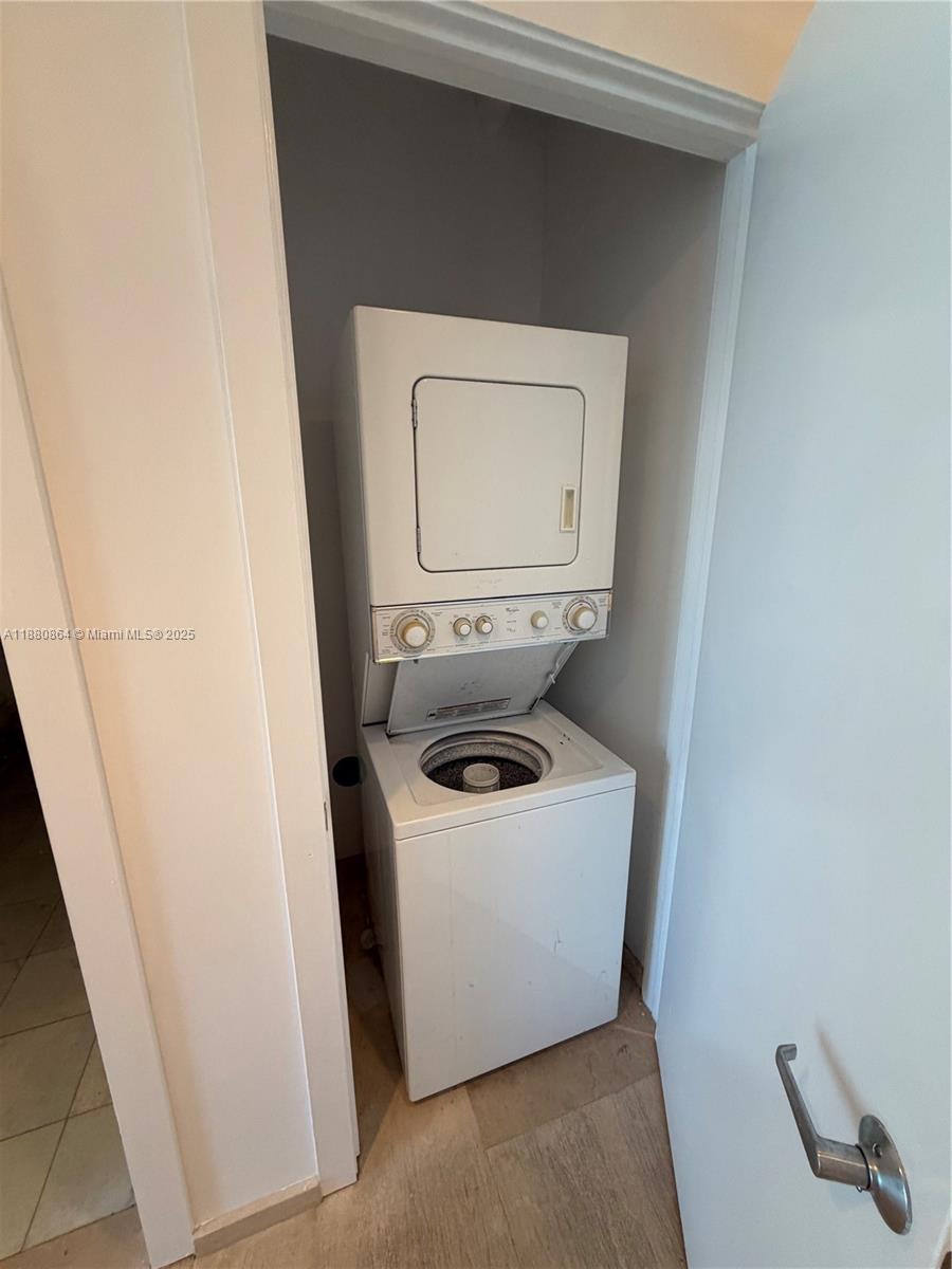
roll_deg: -0.1
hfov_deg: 85.7
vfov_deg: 102.1
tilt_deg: -14.1
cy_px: 634
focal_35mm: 14
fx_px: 513
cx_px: 476
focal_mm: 2.22
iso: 250
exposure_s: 1/60
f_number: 2.2
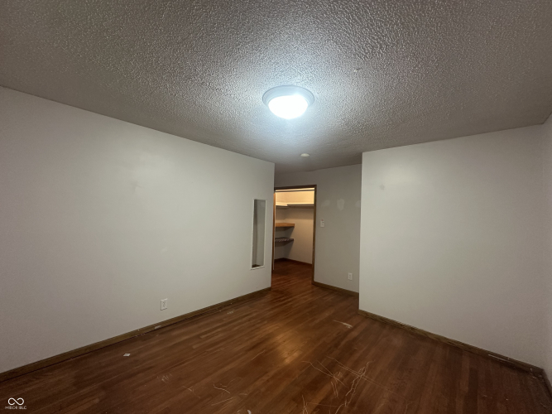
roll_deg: -2.4
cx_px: 276
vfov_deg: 85.7
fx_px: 223
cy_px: 207
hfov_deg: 102.1
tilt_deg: +1.7
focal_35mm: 14
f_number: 2.2
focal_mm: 2.22
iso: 200
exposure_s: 1/60
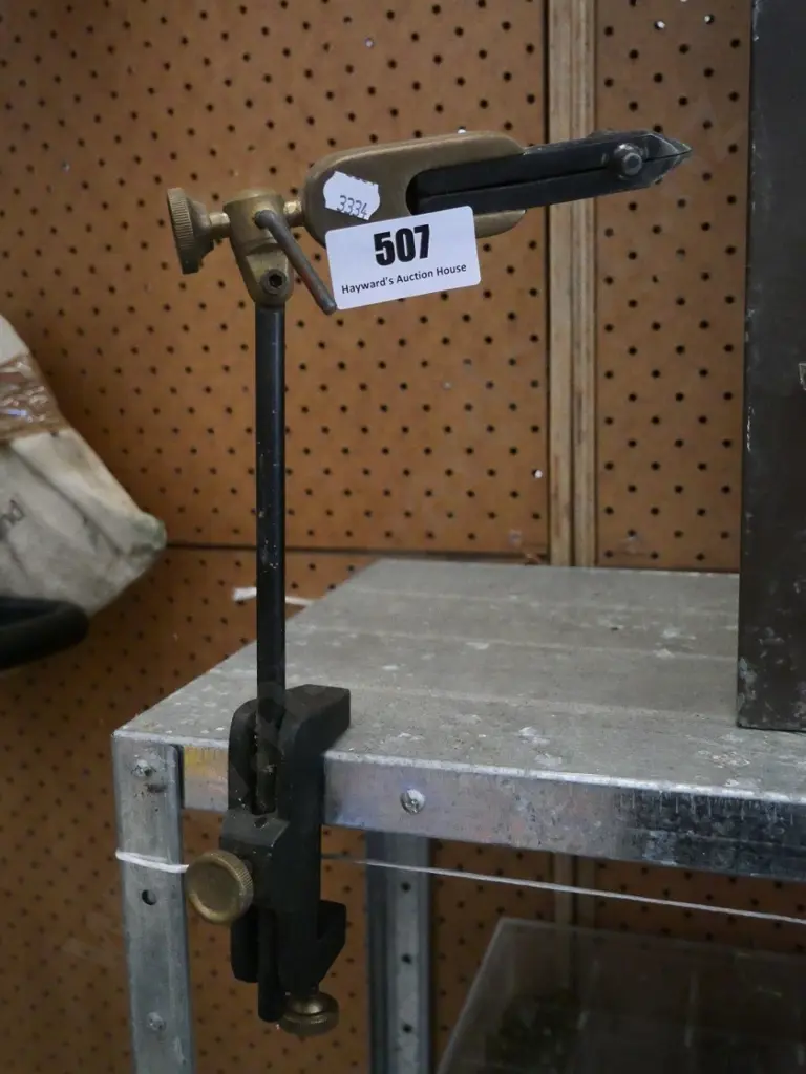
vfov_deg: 54.0
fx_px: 1056
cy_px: 537
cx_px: 403
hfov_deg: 41.8
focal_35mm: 34
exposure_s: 1/500
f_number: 3.8
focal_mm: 17
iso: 6400
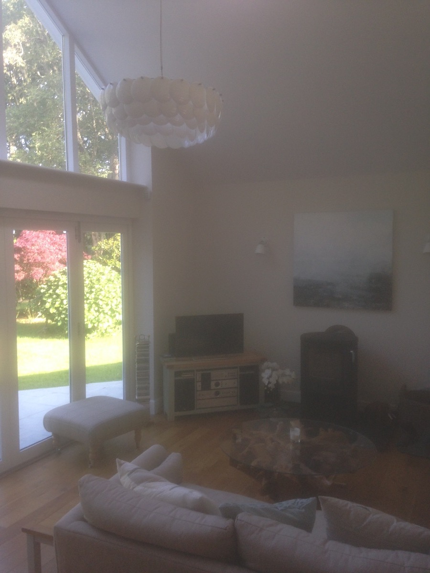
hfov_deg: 42.9
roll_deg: +1.1
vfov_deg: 55.4
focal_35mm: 33
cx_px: 215
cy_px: 286
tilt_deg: -7.5
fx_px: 547
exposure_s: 1/40
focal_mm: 4.12
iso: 50
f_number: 2.4
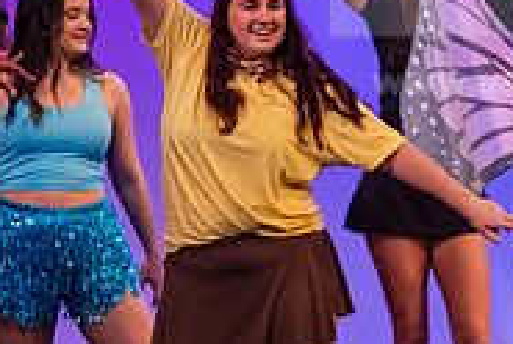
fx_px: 6037
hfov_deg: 4.9
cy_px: 140
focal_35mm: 423
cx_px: 247
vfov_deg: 3.3
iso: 4000
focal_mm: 135
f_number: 3.2
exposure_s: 1/320
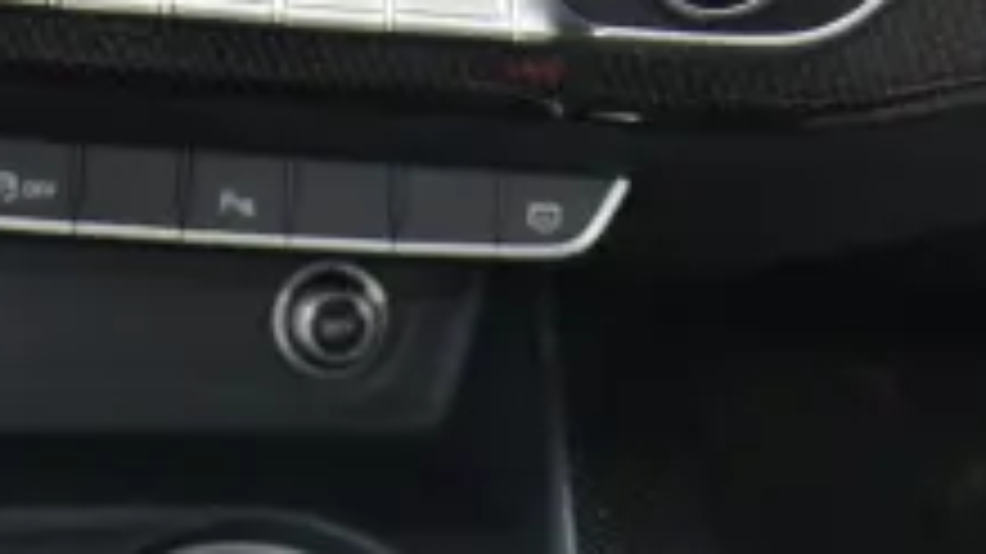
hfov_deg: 19.4
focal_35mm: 110
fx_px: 2875
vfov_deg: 10.5
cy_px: 941
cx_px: 401
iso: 400
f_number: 4
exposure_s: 1/40
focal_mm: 24
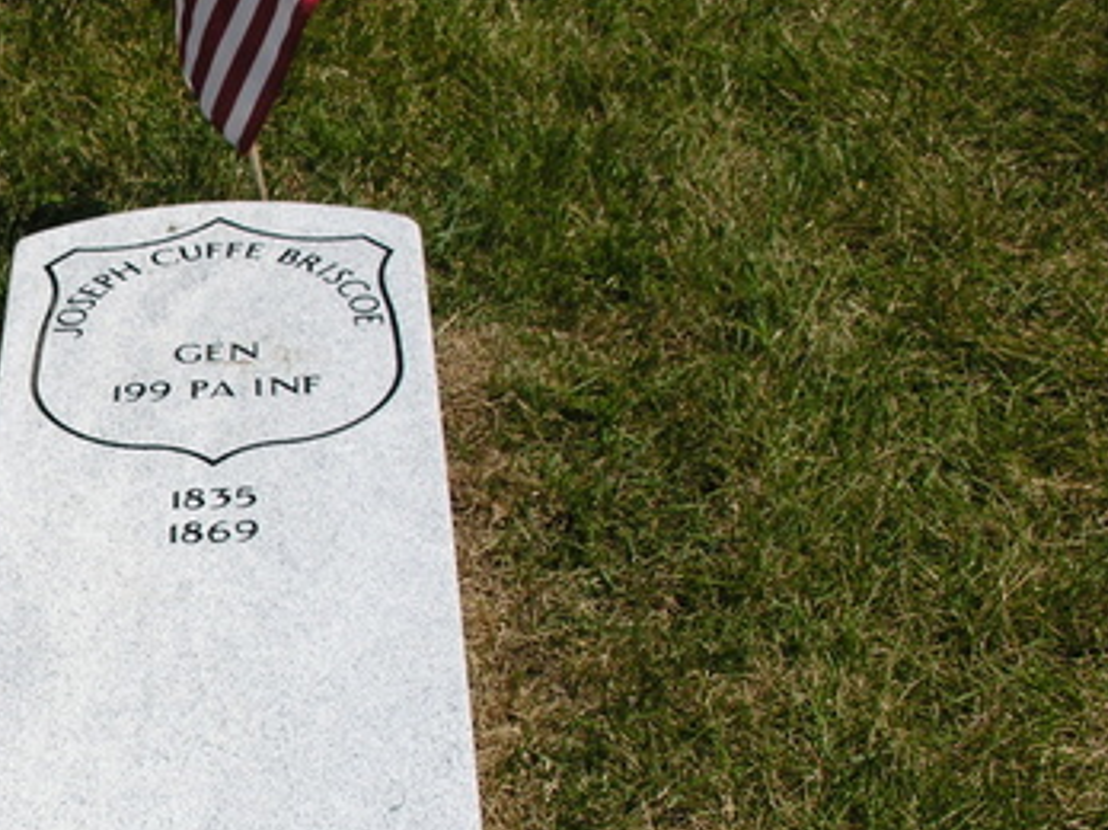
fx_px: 2560
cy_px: 568
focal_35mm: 80
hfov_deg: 23.0
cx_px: -115
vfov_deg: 18.4
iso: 50
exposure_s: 1/511
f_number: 5.6
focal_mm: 8.9
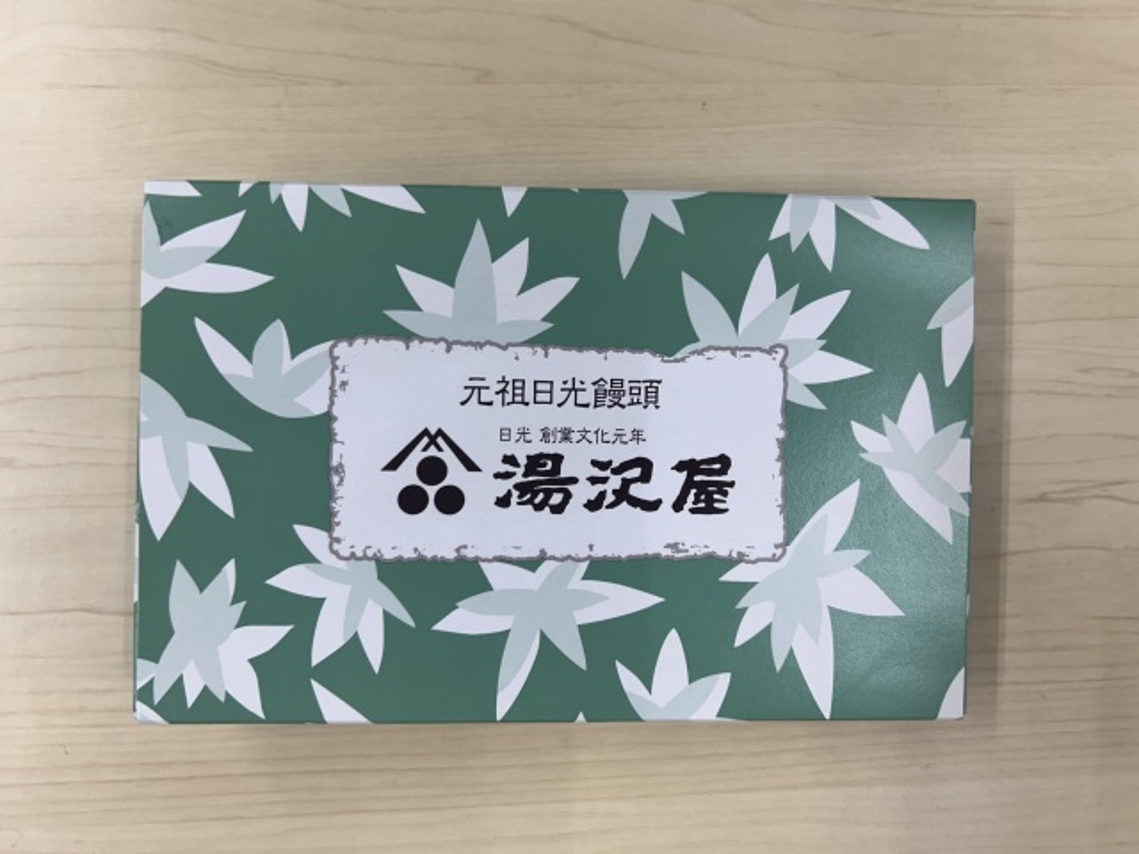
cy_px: 427
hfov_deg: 67.3
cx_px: 570
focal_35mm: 26
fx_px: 856
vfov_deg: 53.1
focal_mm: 5.7
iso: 64
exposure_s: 1/100
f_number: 1.5
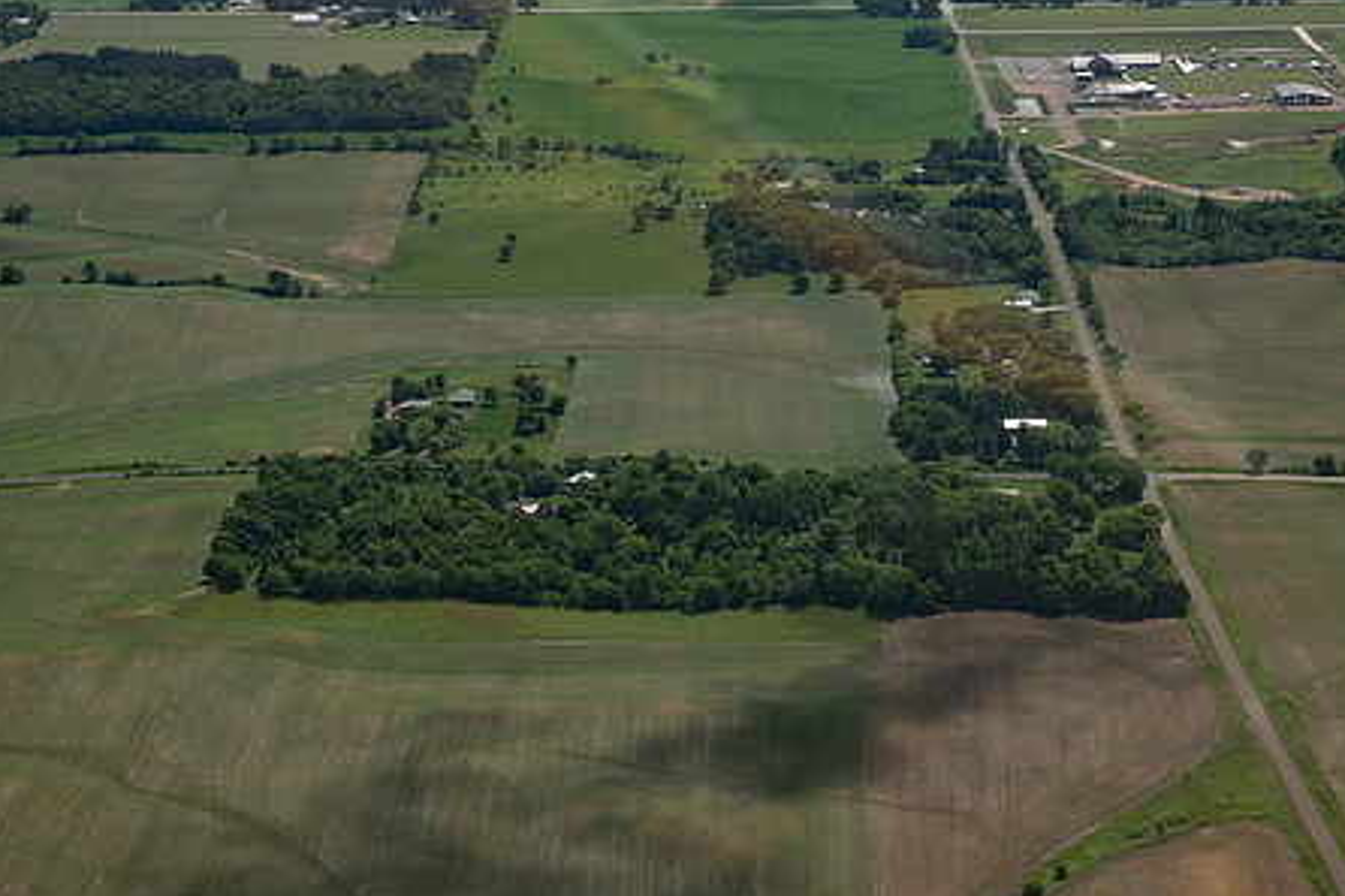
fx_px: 3510
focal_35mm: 94
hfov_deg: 21.7
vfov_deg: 14.5
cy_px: 357
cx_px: 763
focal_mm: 65
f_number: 9
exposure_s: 1/2000
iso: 500
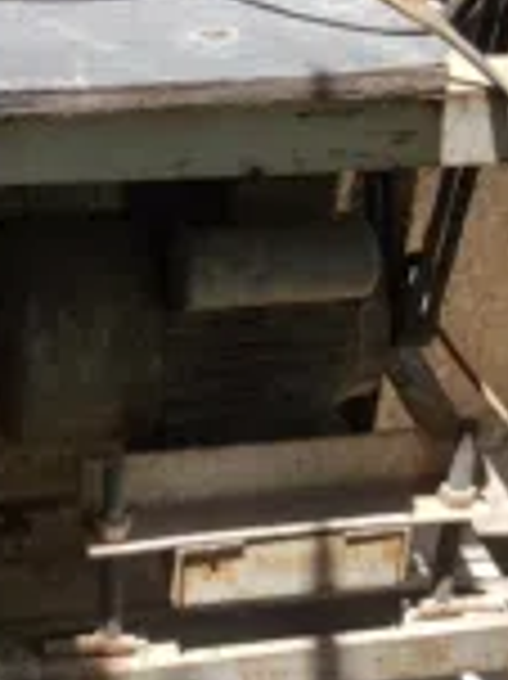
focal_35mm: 69
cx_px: 193
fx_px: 1352
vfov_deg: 28.1
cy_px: 401
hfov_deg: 21.2
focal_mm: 4.2
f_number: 1.7
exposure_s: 1/1012
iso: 40
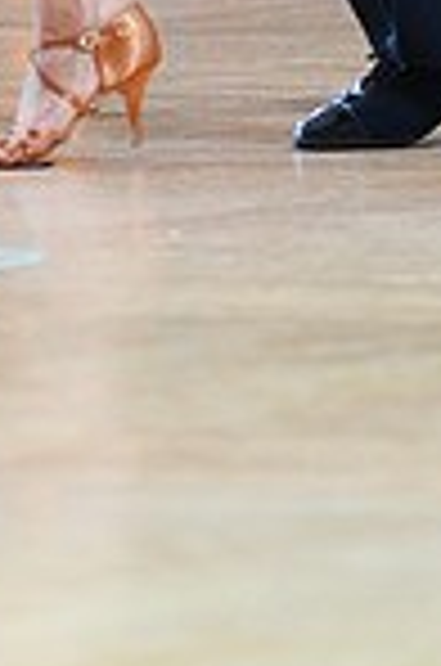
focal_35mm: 613
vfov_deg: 3.4
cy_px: -518
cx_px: 155
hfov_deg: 2.2
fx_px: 11316
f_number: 2.8
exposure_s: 1/400
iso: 2000
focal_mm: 156
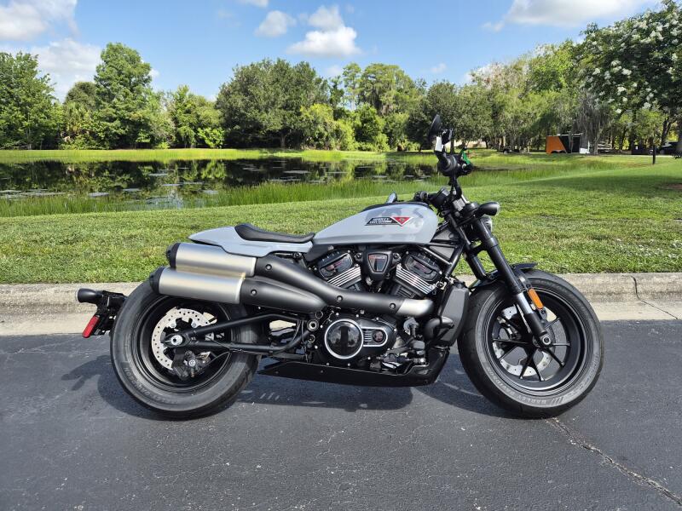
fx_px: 453
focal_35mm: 23
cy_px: 256
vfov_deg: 58.9
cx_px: 341
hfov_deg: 73.9
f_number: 1.8
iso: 80
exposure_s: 1/2864
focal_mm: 5.4
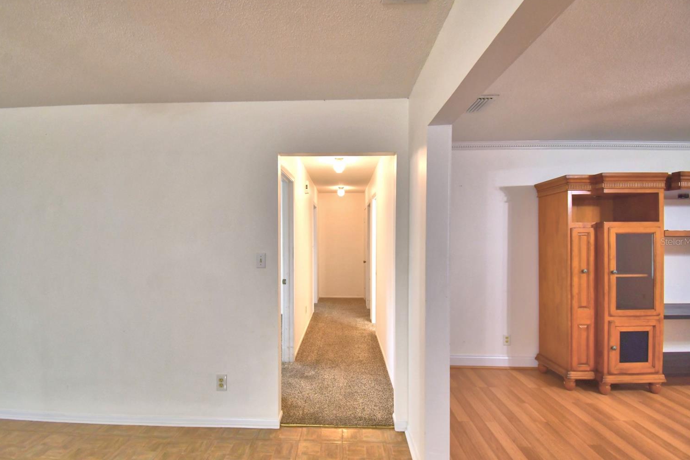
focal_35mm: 16
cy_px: 242
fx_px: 307
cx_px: 334
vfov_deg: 73.7
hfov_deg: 96.7
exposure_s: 1/30
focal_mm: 10
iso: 450
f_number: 4.5
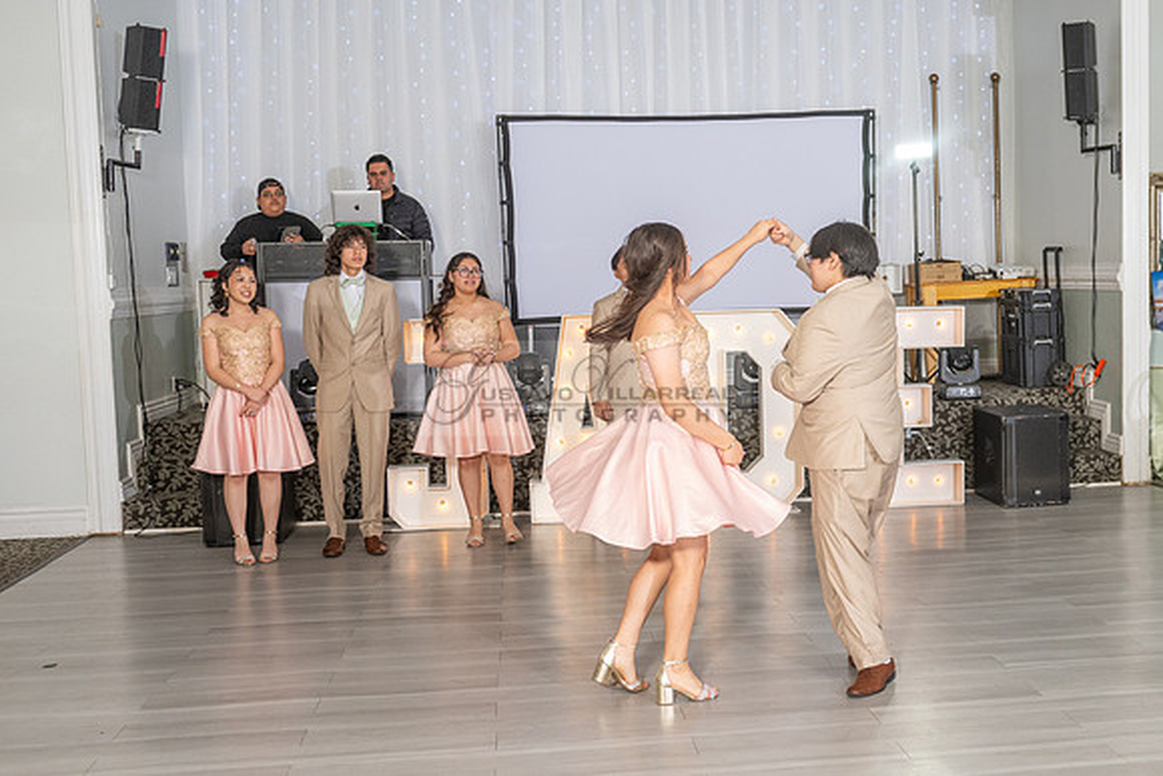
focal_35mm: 47
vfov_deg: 28.9
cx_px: 720
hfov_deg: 41.9
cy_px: 398
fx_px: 1507
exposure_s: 1/200
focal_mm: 28
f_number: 3.5
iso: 500
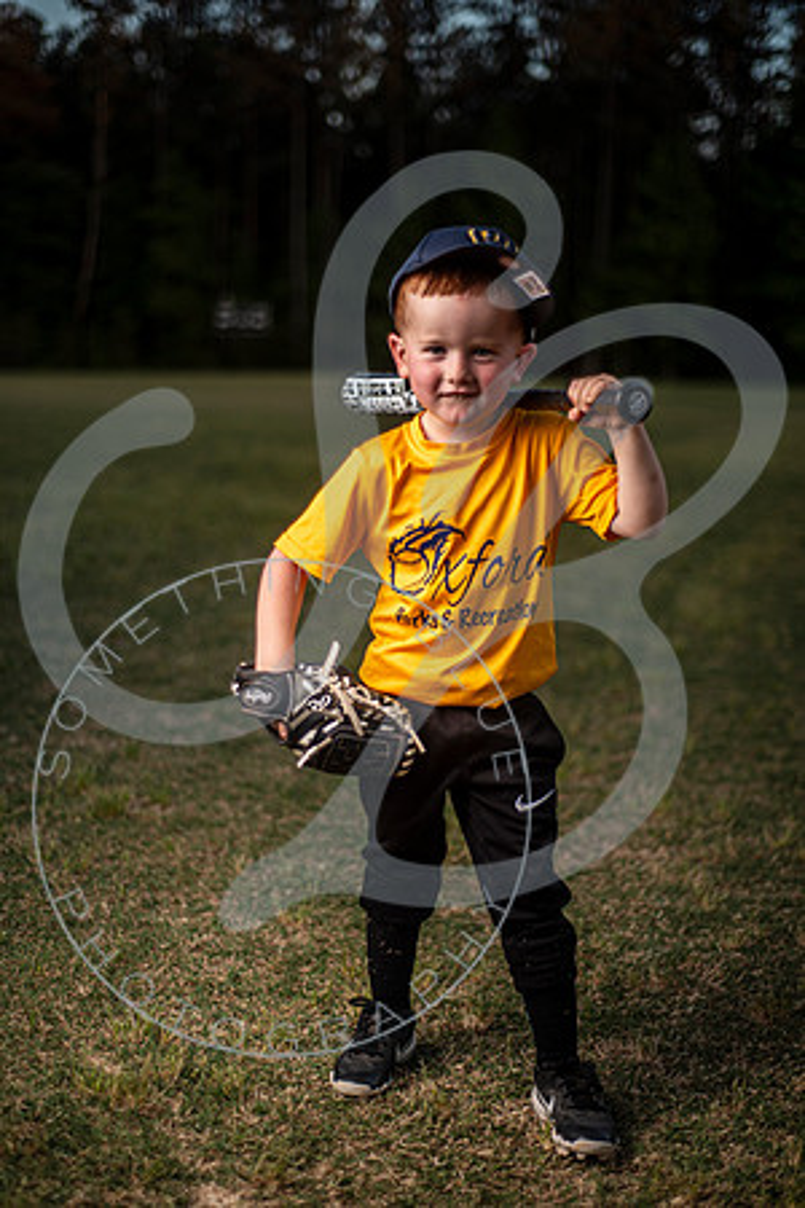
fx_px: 1677
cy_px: 604
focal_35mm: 50
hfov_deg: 27.0
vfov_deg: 39.6
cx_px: 402
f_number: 1.8
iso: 100
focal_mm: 50
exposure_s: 1/500
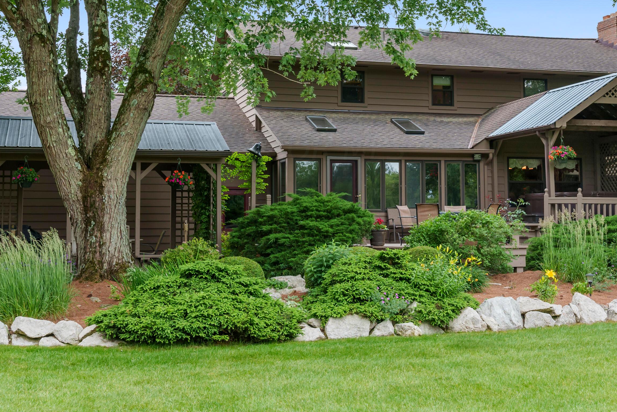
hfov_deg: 38.2
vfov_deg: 25.9
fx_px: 892
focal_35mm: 52
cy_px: 149
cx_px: 325
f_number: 9
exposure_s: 1/100
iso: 640
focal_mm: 40
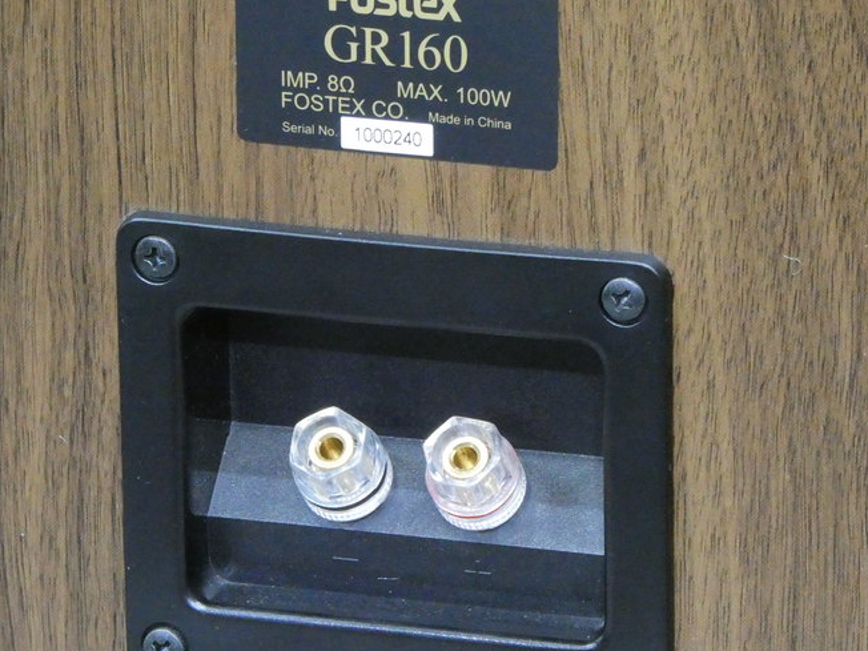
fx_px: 7899
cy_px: 437
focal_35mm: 315
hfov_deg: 6.3
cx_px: 366
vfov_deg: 4.7
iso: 1600
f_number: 5.6
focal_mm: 38.4
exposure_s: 1/15
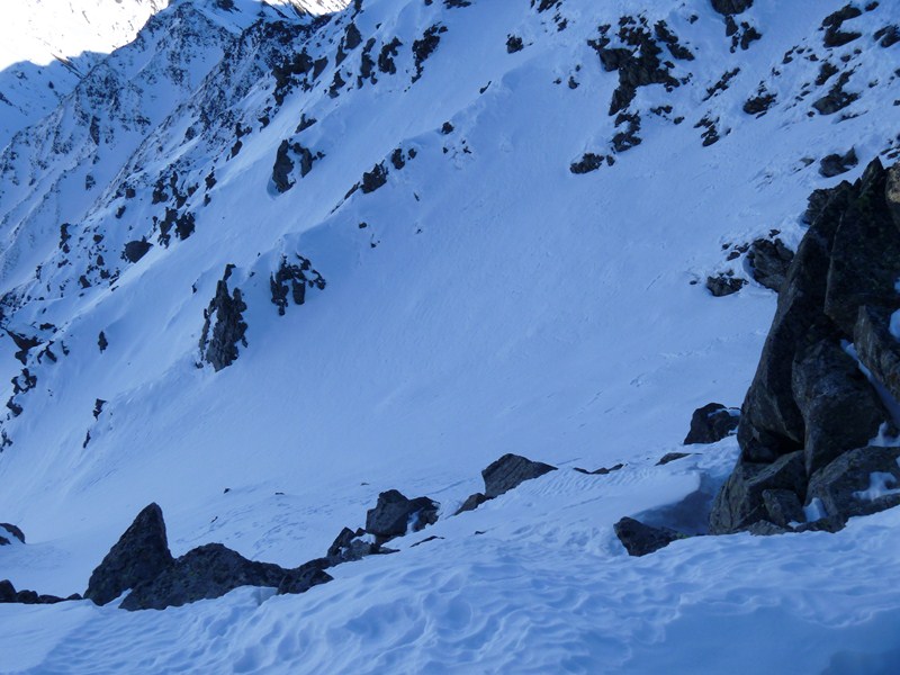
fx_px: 910
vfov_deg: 40.7
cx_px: 450
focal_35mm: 35
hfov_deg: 52.6
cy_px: 338
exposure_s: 1/200
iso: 80
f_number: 5.6
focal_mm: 6.3
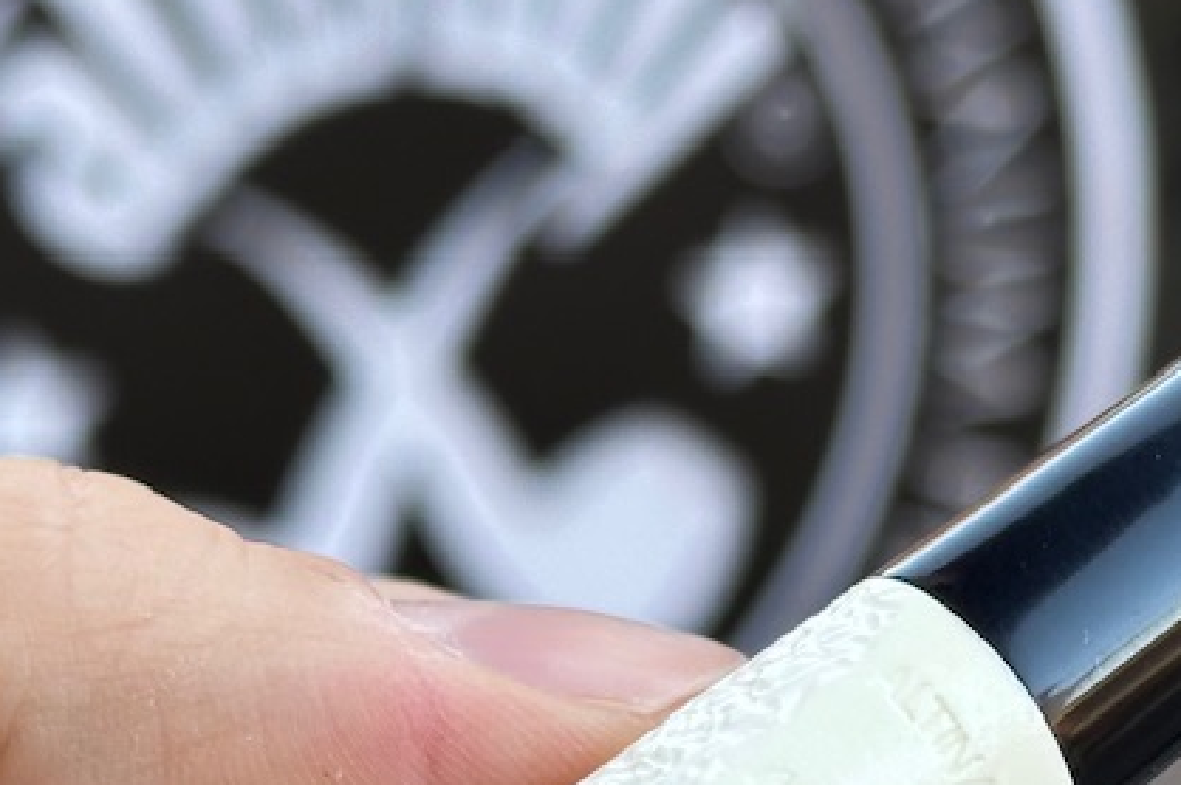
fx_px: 5015
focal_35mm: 153
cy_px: 822
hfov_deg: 13.3
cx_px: 1011
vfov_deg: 8.9
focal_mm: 6.86
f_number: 1.78
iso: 64
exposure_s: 1/164
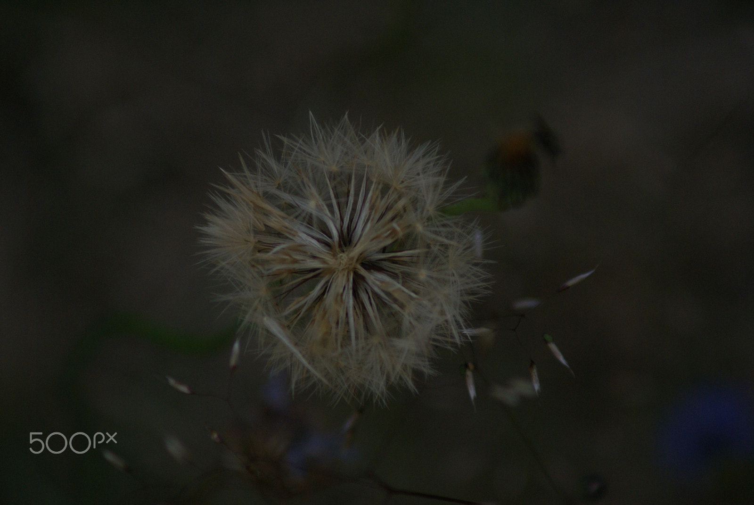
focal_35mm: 450
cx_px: 377
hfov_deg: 4.6
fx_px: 9436
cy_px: 252
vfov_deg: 3.1
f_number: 5.6
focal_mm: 300
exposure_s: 1/250
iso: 200
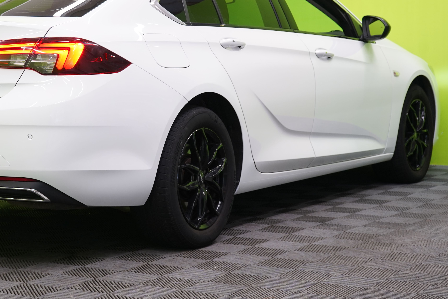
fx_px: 1157
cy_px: 65
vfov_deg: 14.6
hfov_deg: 21.8
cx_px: 124
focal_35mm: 93
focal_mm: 53
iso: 400
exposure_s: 1/30
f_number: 5
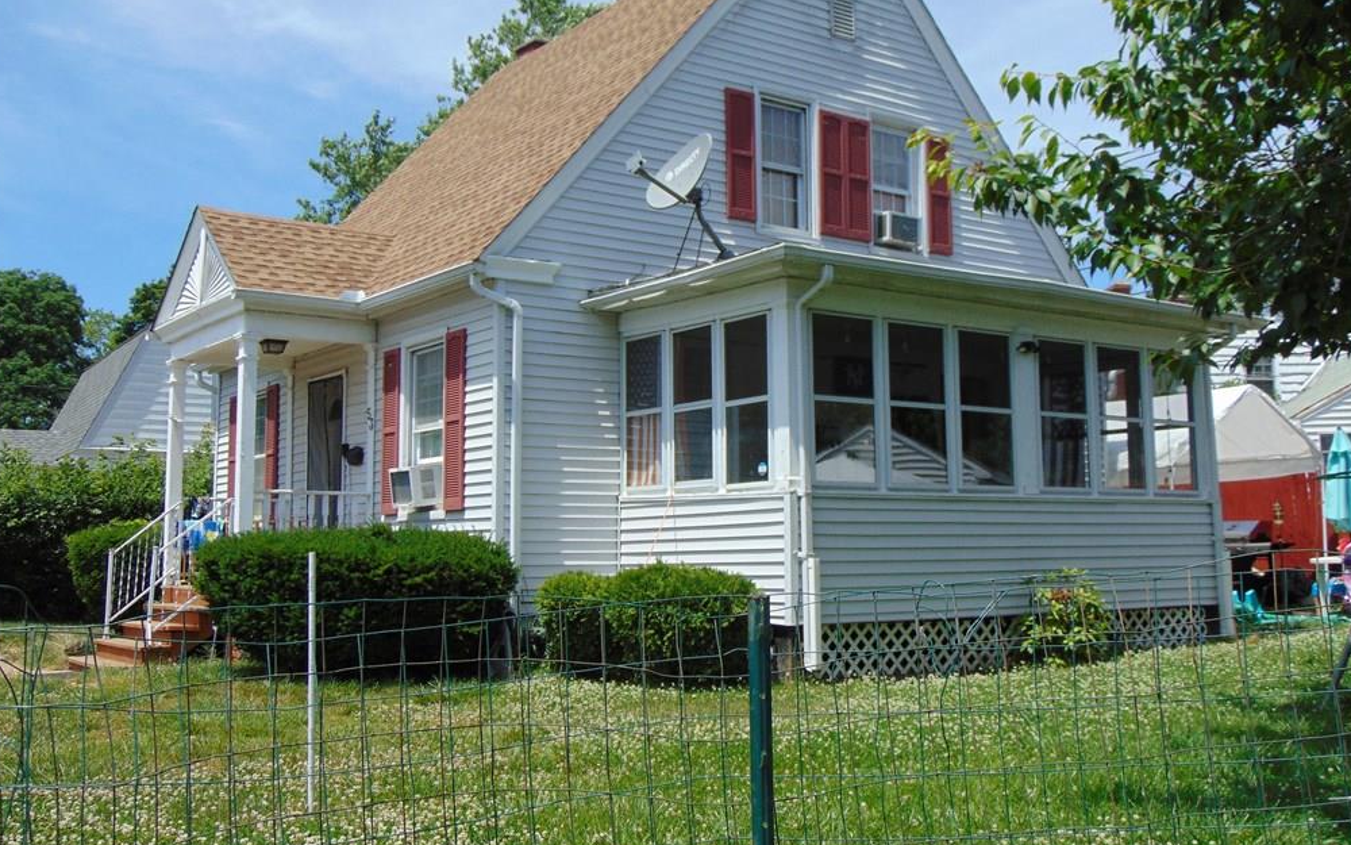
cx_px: 674
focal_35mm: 38
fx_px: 1399
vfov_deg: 33.6
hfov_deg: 51.5
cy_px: 407
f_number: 8.3
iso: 80
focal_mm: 6.3
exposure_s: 1/200
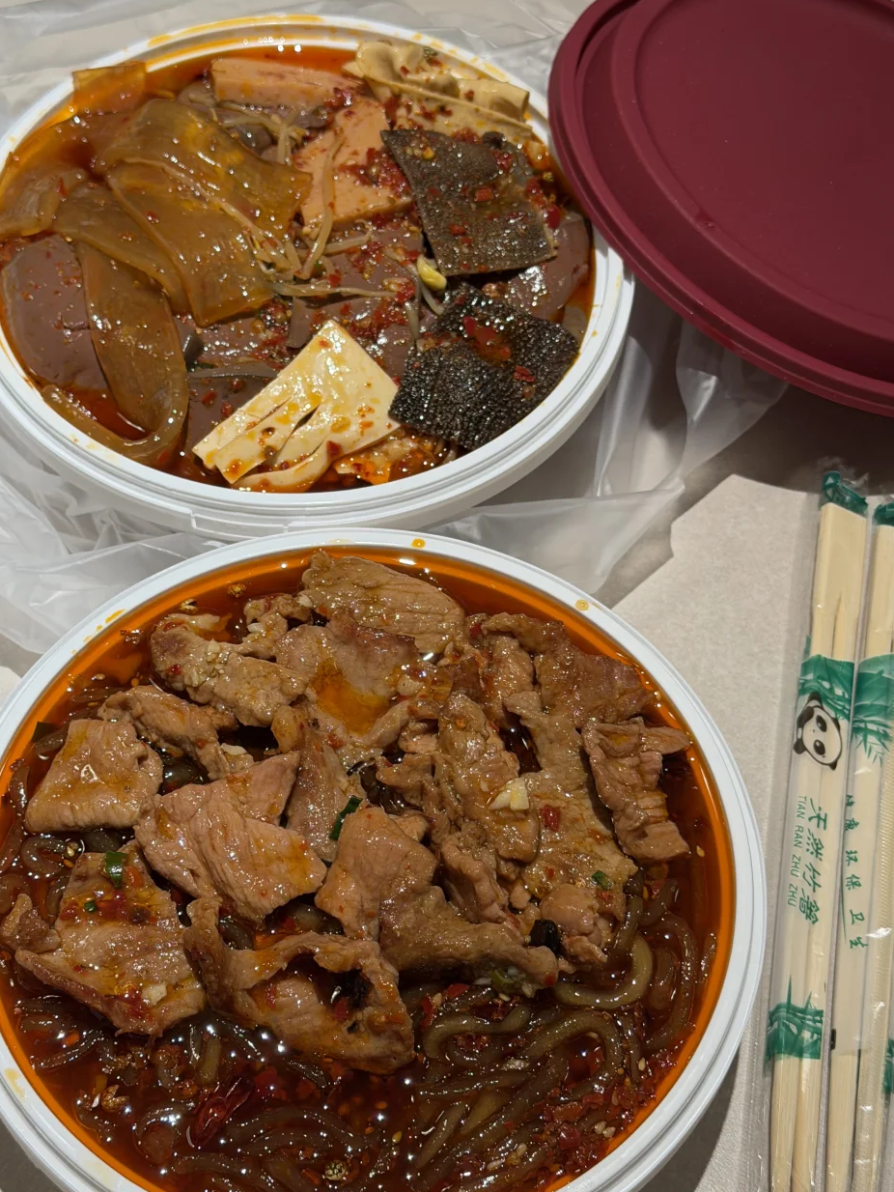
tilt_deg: -59.0
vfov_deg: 34.3
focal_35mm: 56
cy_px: 646
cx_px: 411
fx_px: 1928
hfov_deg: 26.1
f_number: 1.78
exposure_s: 1/100
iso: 160
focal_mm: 6.76
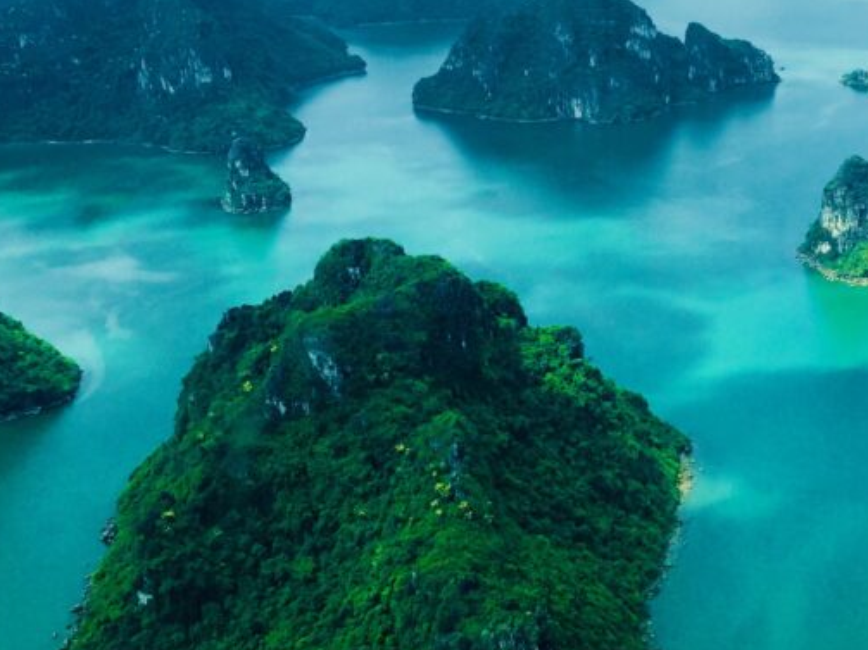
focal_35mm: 59
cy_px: 241
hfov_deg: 31.6
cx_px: 726
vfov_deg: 24.7
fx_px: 1479
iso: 32
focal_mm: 4.15
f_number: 2.2
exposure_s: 1/1319
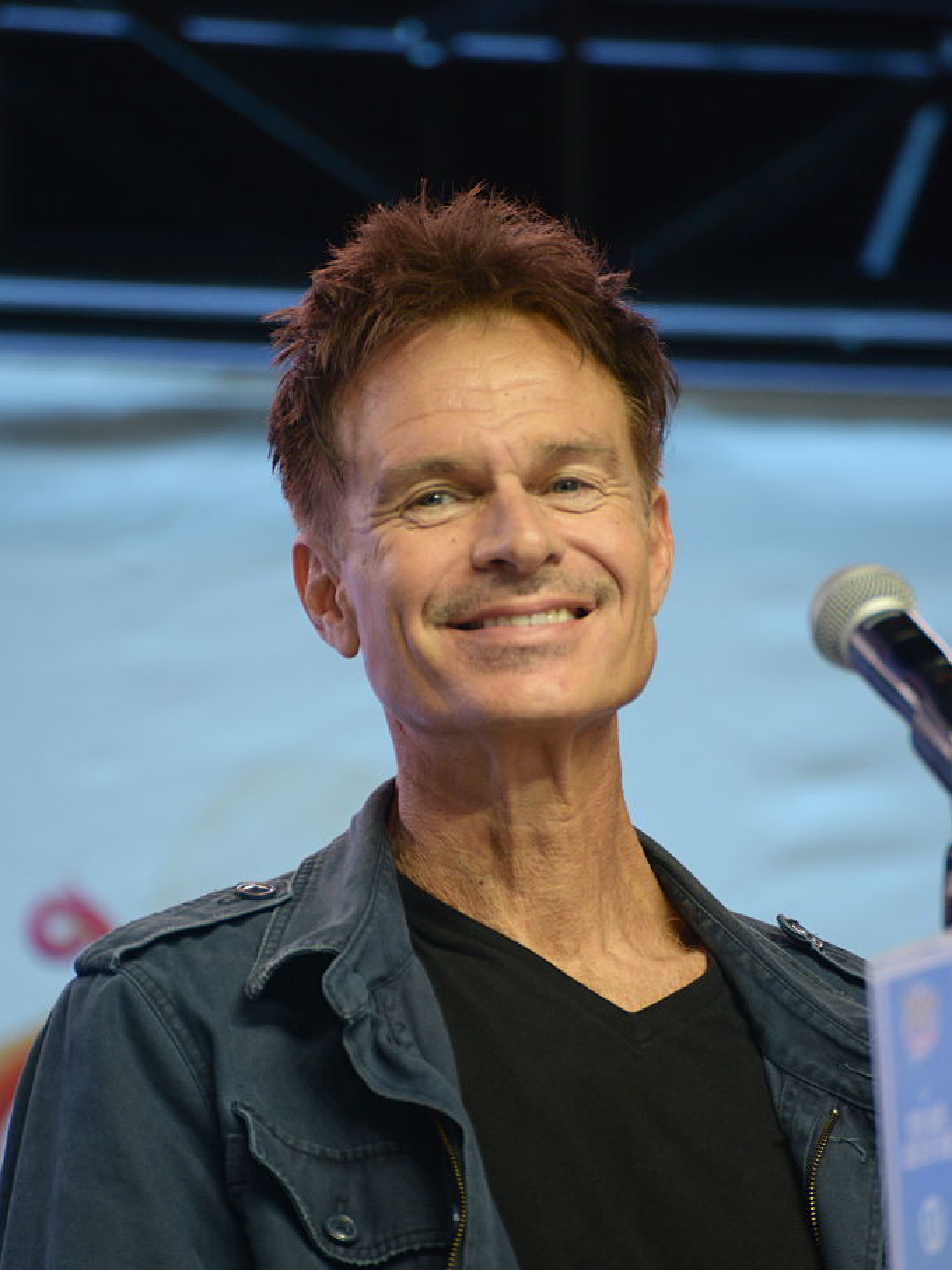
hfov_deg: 4.6
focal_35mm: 326
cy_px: 674
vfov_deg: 6.1
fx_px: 11957
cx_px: 477
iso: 1000
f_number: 5.6
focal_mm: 300
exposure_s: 1/80
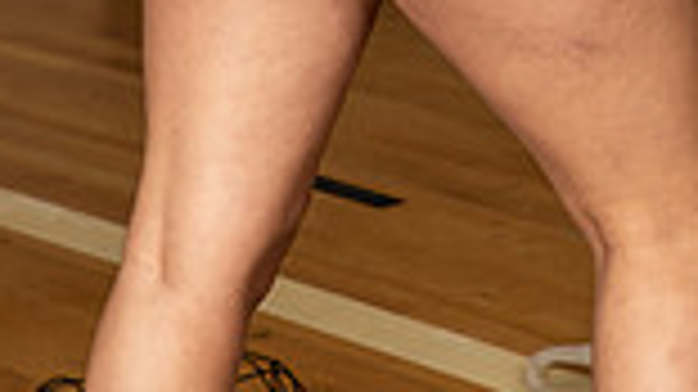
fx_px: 3940
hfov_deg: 10.1
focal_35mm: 213
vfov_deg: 5.5
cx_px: 401
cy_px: -577
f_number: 7.1
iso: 320
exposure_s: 1/250
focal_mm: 70
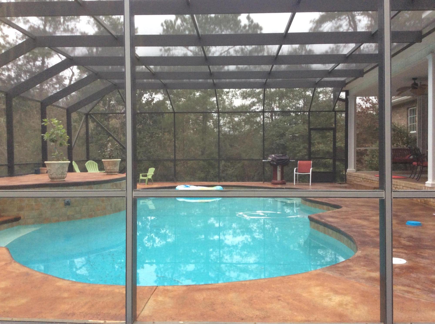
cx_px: 218
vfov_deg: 44.0
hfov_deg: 56.9
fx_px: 401
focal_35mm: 32
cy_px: 162
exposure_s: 1/120
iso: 64
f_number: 2.4
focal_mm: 3.3
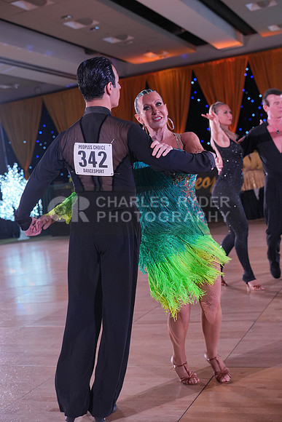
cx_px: 141
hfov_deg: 27.0
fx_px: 587
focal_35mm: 50
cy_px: 211
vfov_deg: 39.6
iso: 1600
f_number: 4
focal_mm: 50
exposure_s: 1/400
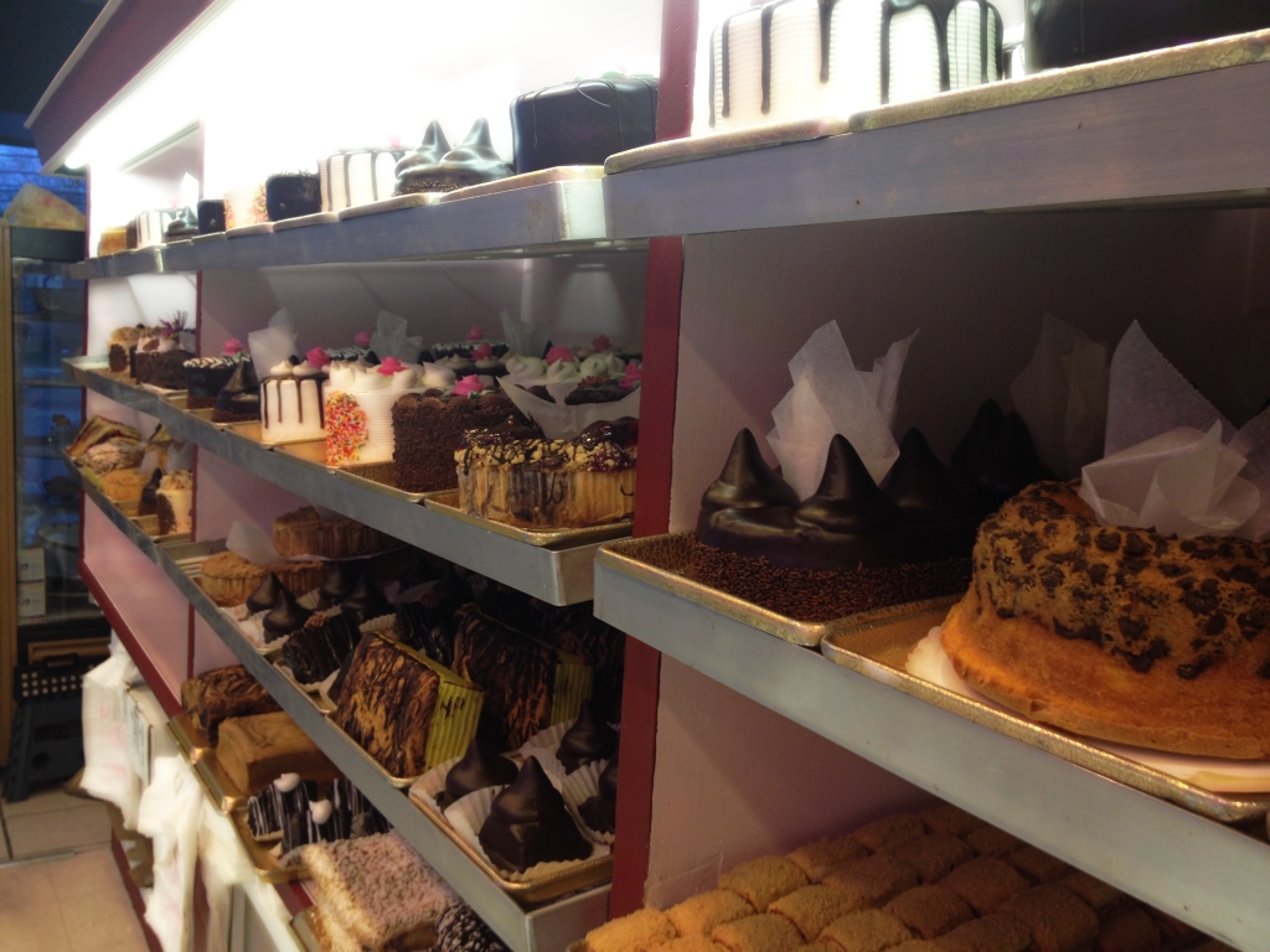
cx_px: 635
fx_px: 1284
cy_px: 476
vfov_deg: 40.7
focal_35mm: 35
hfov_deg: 52.6
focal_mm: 4.28
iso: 64
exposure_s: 1/20
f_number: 2.4
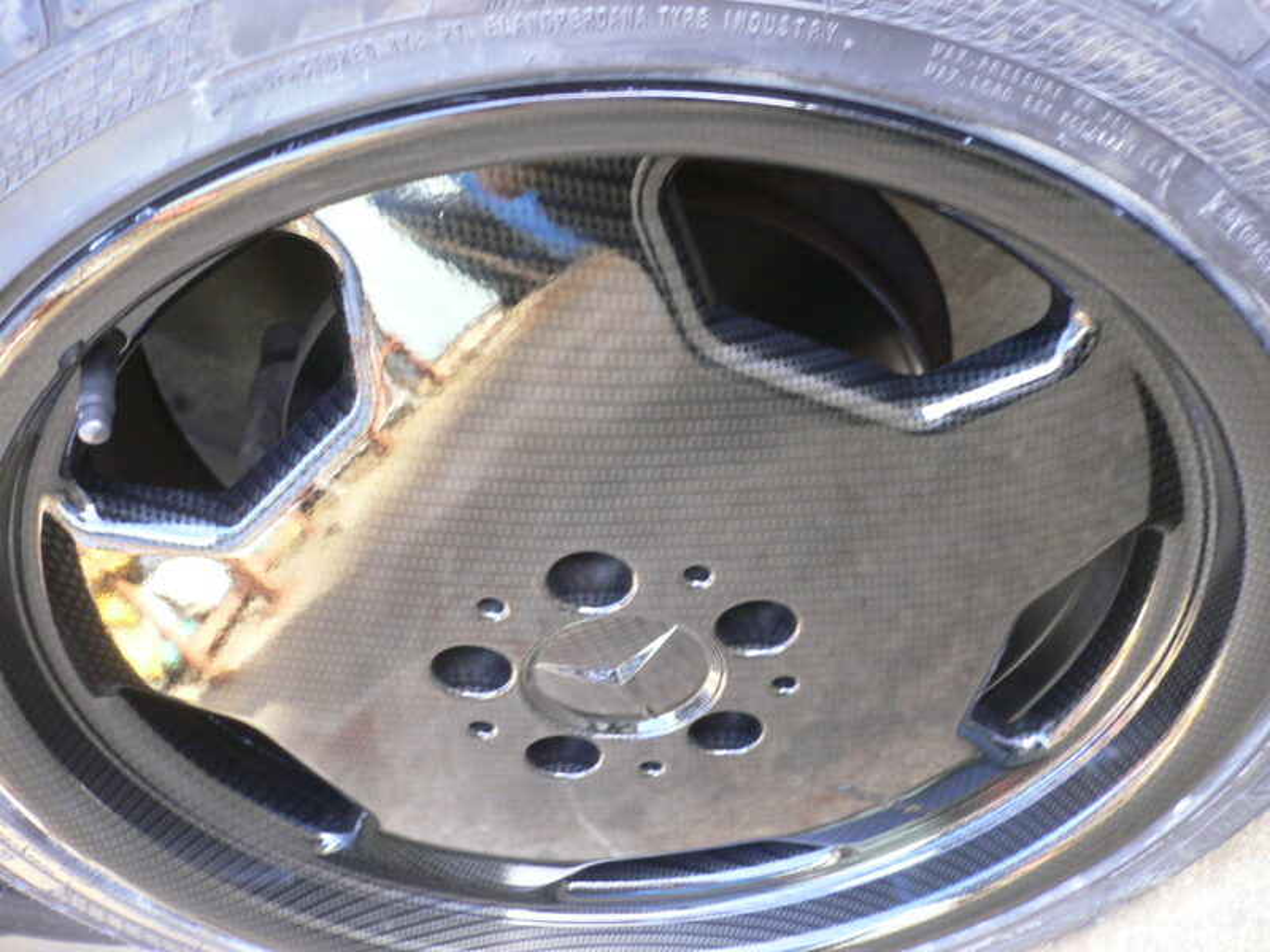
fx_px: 1284
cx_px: 635
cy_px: 476
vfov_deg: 40.7
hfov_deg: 52.6
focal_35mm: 35
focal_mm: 5.8
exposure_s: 1/15
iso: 150
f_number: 2.8
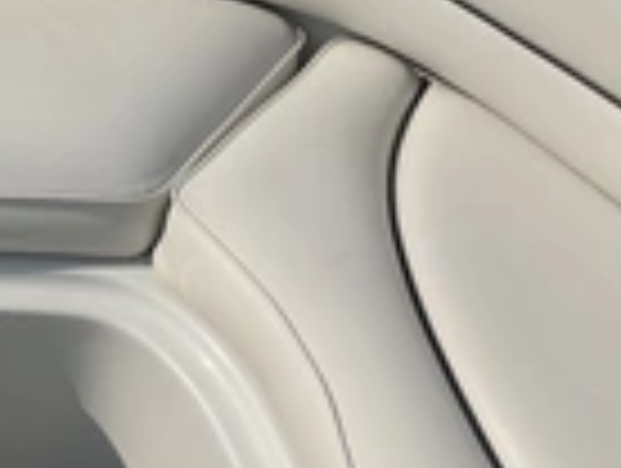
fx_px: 1510
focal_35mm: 84
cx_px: 45
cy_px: 122
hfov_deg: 22.6
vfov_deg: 17.5
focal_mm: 3
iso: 25
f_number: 1.8
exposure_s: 1/5814
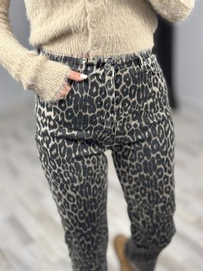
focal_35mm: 48
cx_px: 102
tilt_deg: -49.4
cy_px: 136
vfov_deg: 39.6
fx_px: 375
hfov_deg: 30.3
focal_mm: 6.86
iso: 125
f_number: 1.78
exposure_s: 1/100
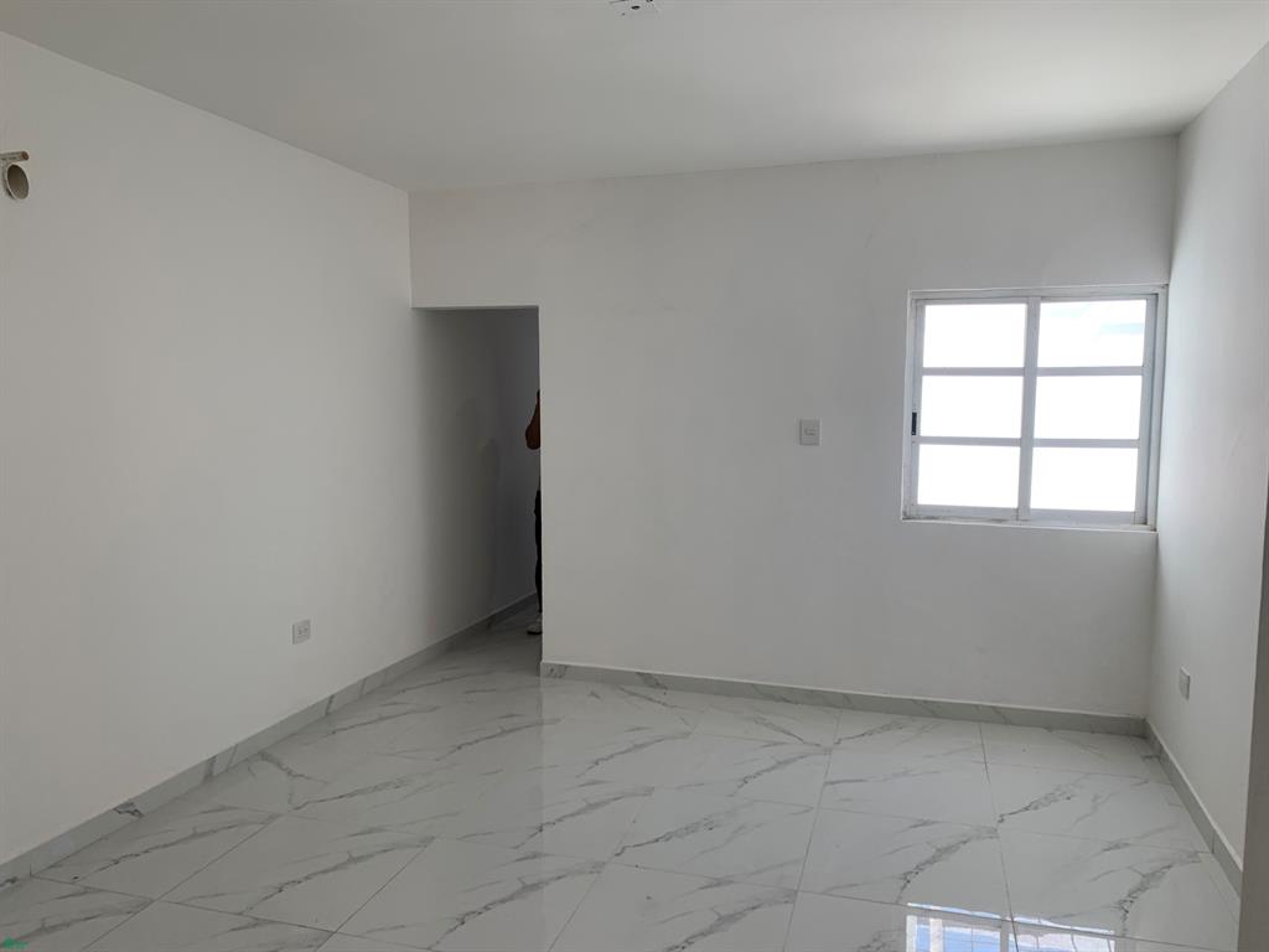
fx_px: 953
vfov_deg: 53.1
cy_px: 476
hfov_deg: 67.3
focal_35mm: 26
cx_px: 634
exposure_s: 1/121
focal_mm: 4.25
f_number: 1.8
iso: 25
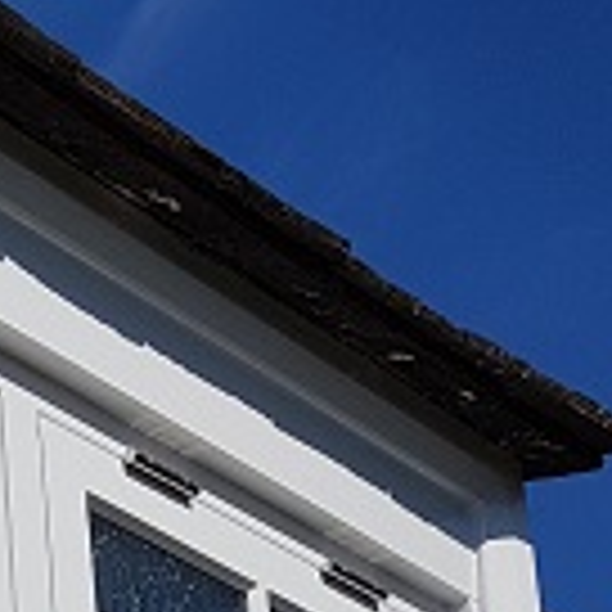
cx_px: -752
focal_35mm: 108
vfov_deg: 14.4
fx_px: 2160
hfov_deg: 13.1
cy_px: 1058
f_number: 1.7
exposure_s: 1/5904
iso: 40
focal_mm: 4.2
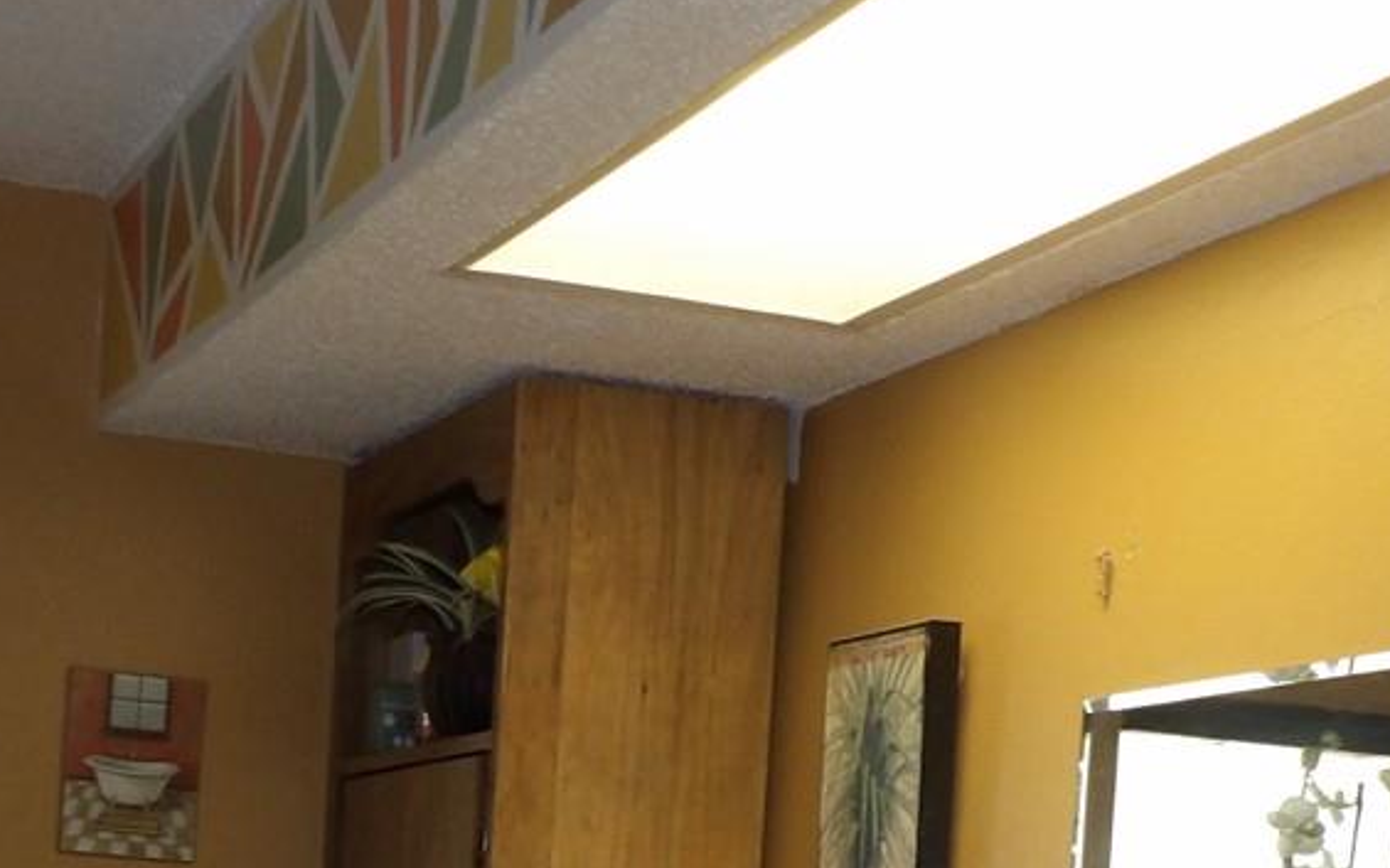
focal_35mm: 72
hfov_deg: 28.3
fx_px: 2727
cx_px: 394
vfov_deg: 16.9
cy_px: 1185
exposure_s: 1/33
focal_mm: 4.3
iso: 200
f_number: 3.2
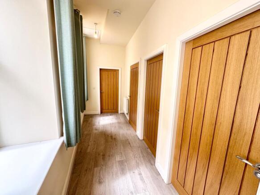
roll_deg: -1.2
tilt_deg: -9.8
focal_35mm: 14
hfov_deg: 102.1
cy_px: 98
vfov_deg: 85.7
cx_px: 130
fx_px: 105
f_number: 2.2
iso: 80
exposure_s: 1/99
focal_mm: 2.22
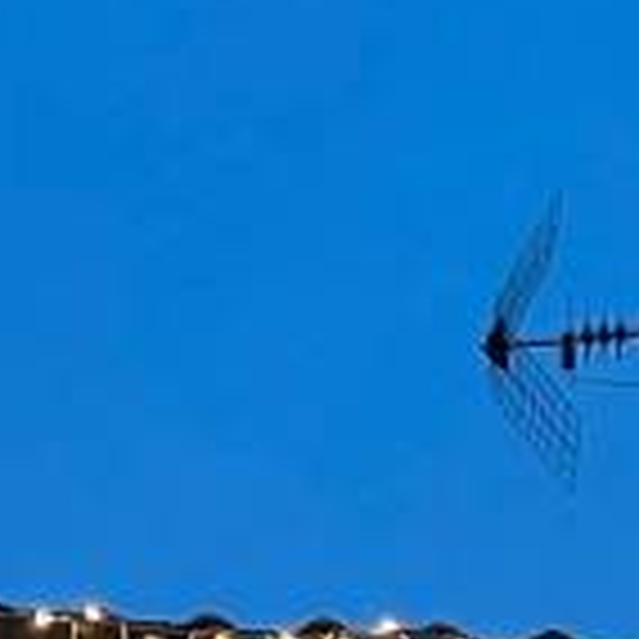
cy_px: 1413
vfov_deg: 3.5
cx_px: -792
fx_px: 10275
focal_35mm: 492
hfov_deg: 3.5
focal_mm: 9
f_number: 2.8
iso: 800
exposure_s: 1/34
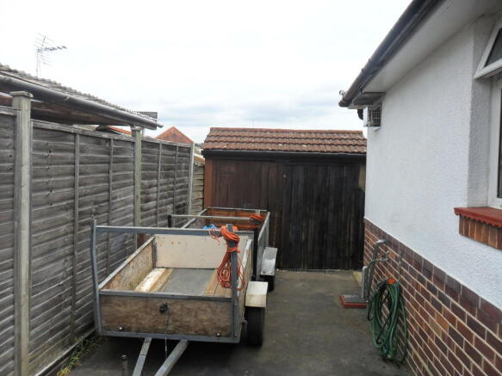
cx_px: 251
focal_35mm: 27
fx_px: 391
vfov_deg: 51.3
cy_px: 188
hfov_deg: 65.3
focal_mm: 4.9
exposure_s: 1/750
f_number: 3.5
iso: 100
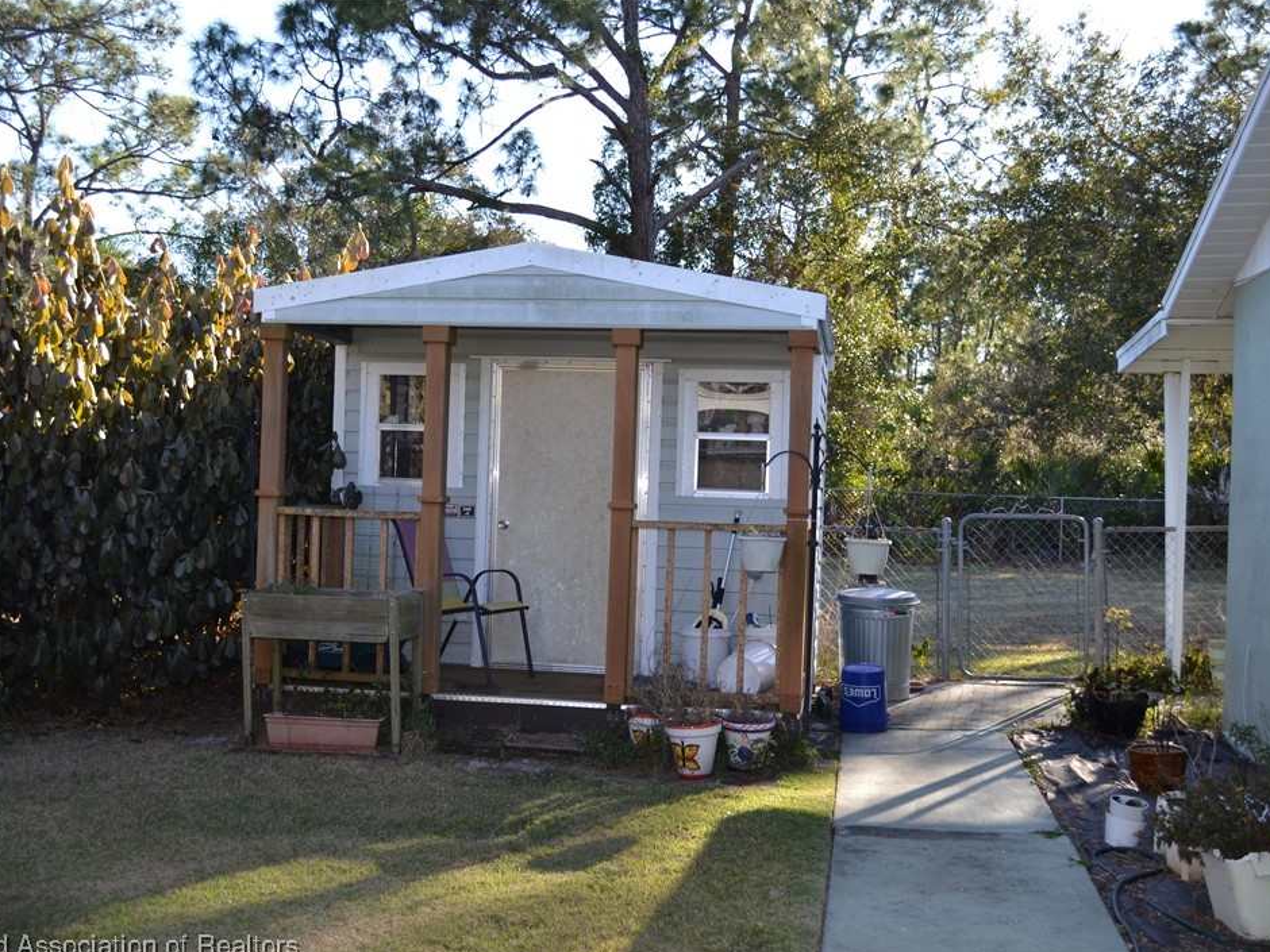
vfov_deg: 36.0
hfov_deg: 46.8
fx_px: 1468
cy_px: 485
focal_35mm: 40
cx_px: 616
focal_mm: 24
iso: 100
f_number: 4
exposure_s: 1/160
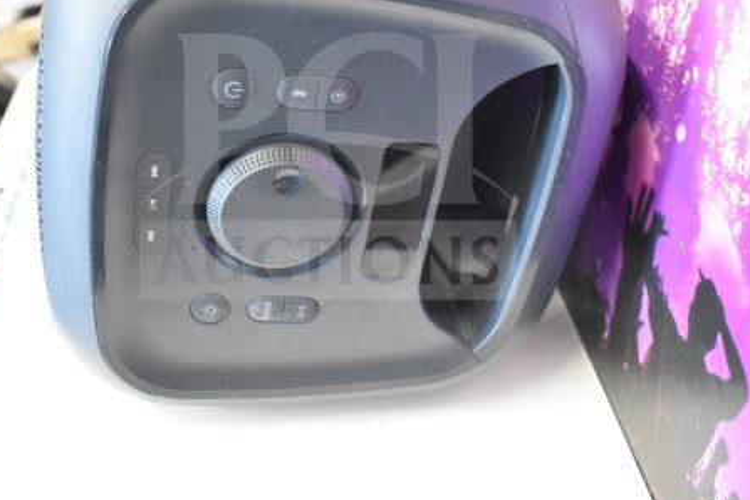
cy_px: 167
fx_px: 937
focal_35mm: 45
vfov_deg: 29.7
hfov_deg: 43.5
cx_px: 327
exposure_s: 1/30
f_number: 3.8
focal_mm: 22
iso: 5000
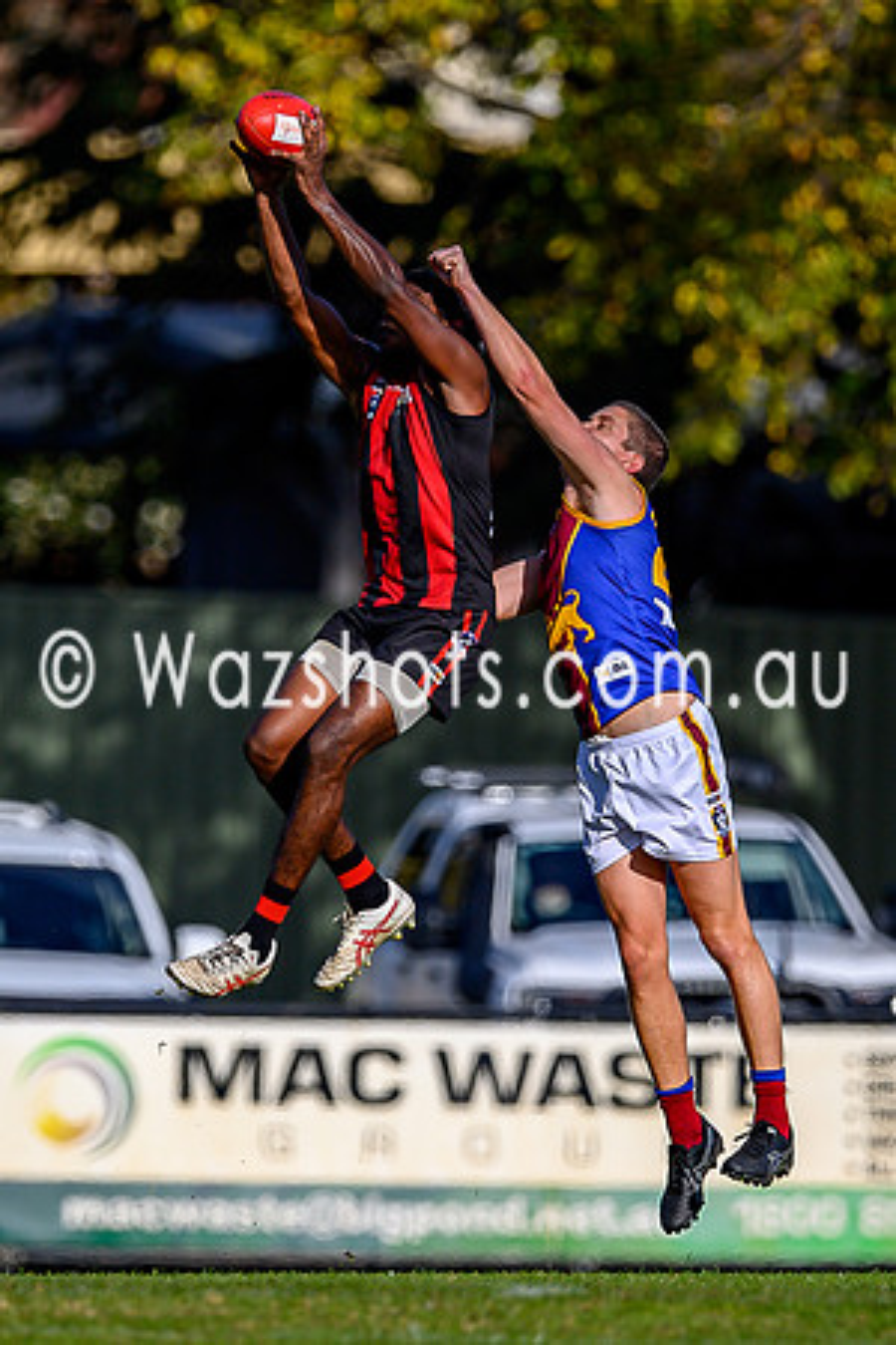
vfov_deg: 1.7
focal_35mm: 1195
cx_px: 229
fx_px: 44599
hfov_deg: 1.2
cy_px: 695
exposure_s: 1/2500
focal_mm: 500
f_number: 4
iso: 125
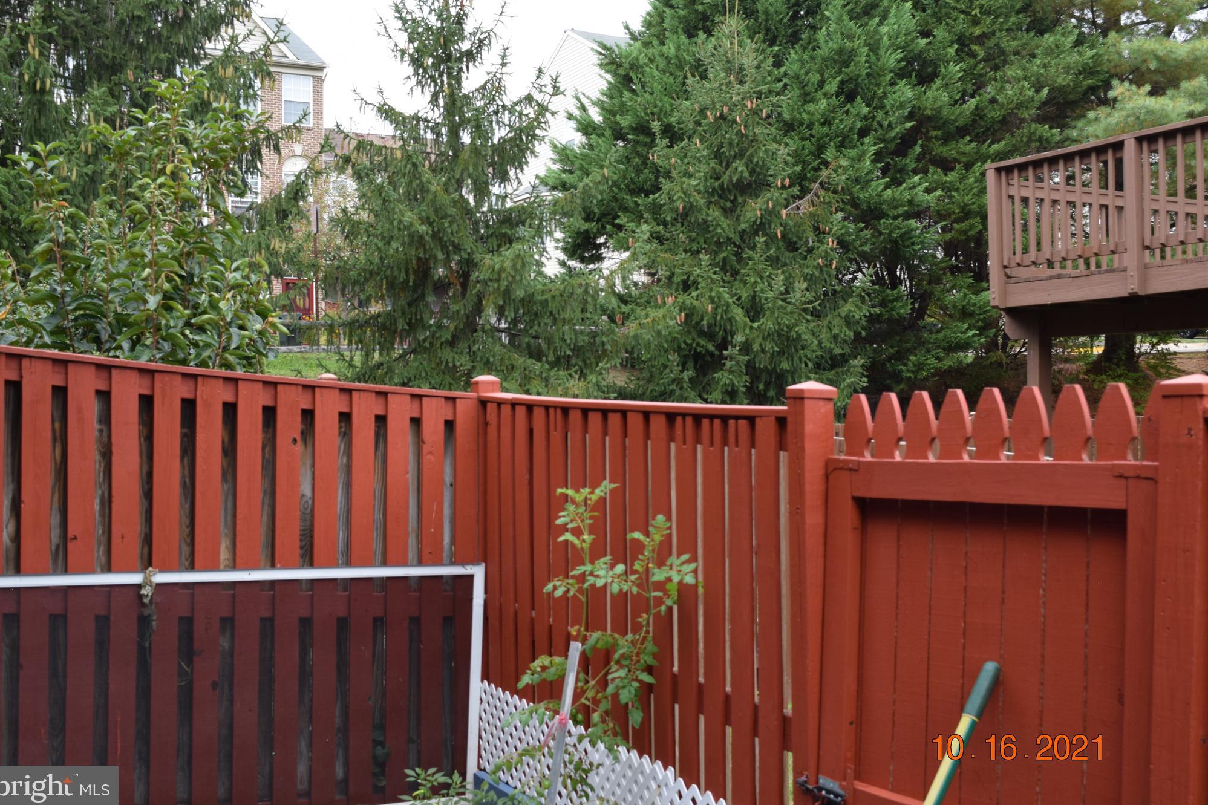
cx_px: 604
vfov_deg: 33.4
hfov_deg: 48.5
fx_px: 1342
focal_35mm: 40
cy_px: 397
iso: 400
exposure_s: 1/250
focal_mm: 26
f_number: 8
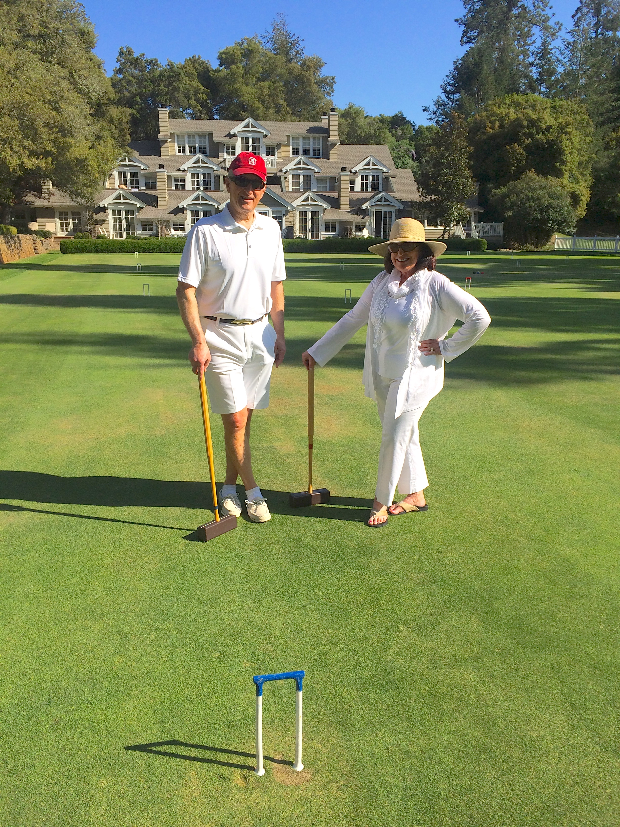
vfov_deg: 60.0
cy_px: 414
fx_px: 716
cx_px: 310
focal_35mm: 30
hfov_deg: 46.8
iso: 32
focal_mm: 4.12
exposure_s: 1/1866
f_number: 2.2
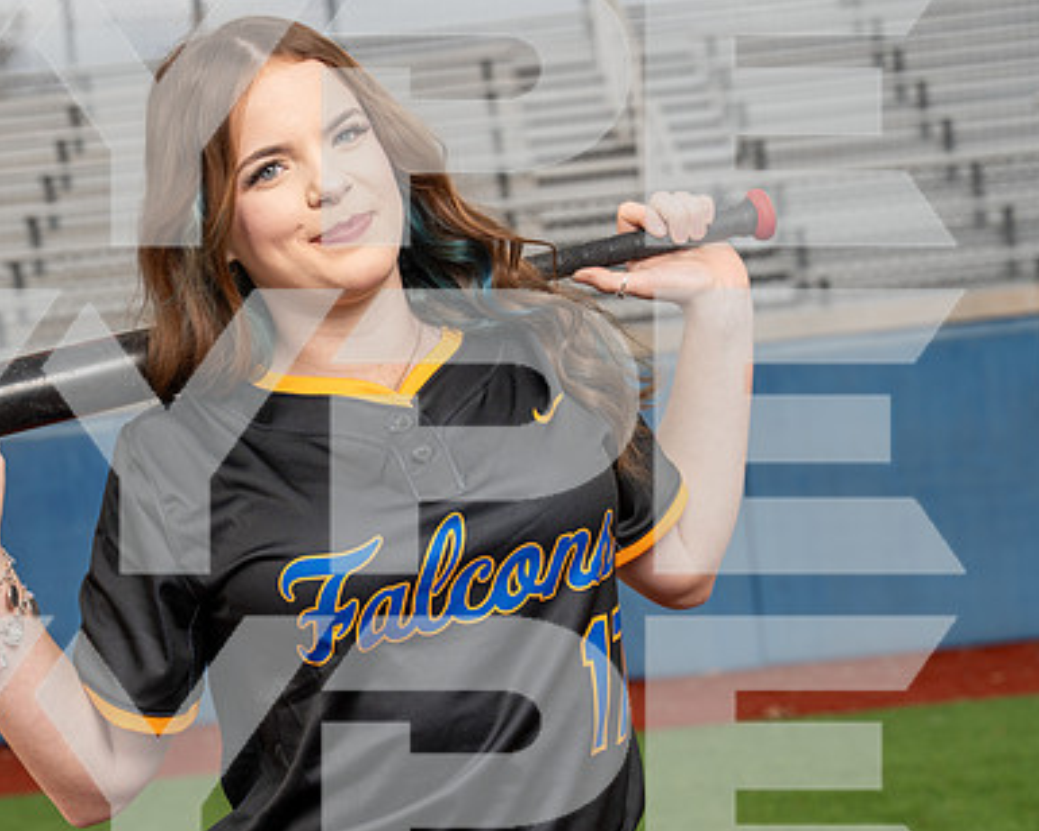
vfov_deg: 15.5
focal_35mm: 99
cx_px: 278
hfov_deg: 19.3
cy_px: 433
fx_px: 3044
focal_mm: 70
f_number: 5.6
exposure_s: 1/250
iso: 160
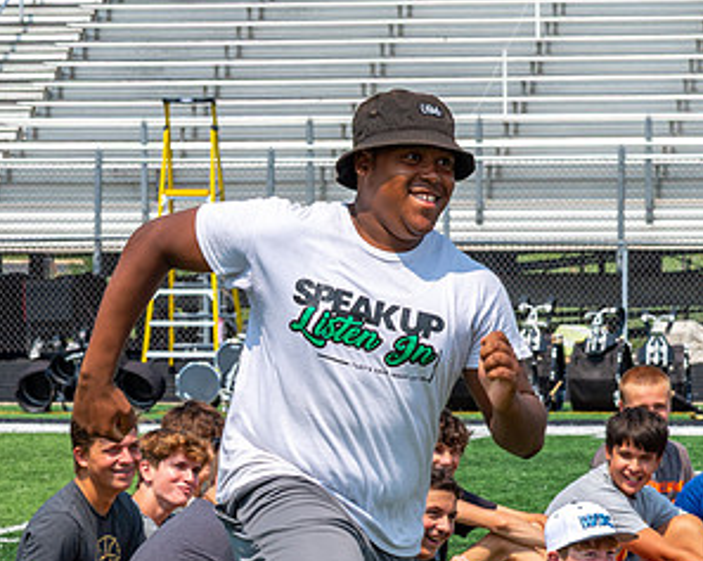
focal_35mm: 278
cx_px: 257
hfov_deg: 7.0
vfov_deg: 5.6
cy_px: 459
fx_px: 5778
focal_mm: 120
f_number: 13
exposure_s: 1/500
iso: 320
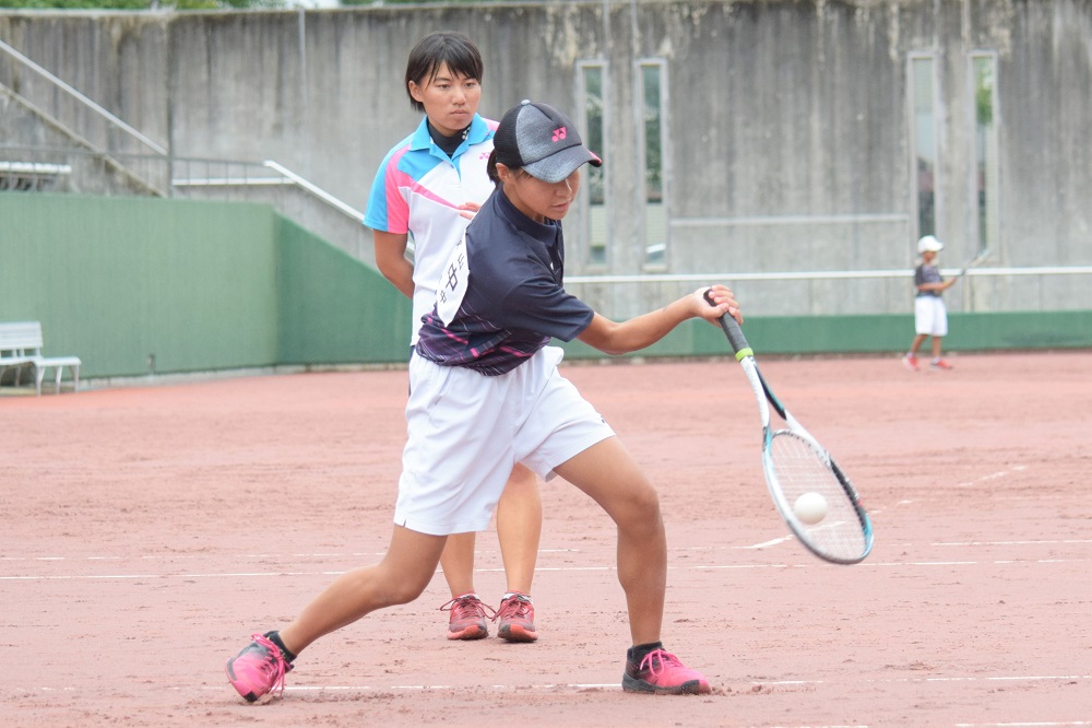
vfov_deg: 10.7
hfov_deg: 16.1
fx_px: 3866
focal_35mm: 128
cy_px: 364
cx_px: 546
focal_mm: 85
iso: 1250
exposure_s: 1/1600
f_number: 4.5
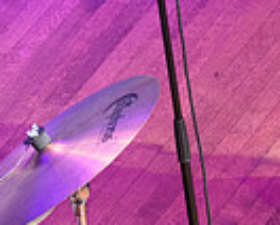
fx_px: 5643
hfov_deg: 2.8
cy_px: -173
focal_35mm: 680
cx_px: 518
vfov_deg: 2.3
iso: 3200
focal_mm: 165
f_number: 5.6
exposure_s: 1/160
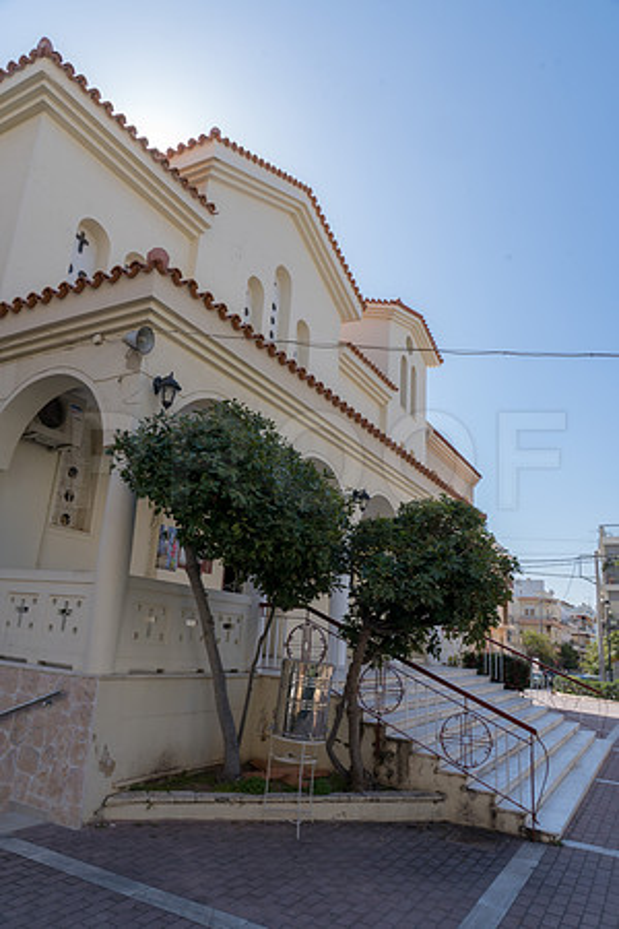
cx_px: 310
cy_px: 464
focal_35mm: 24
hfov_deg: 53.1
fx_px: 619
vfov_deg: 73.7
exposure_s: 1/160
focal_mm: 24
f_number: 13
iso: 250
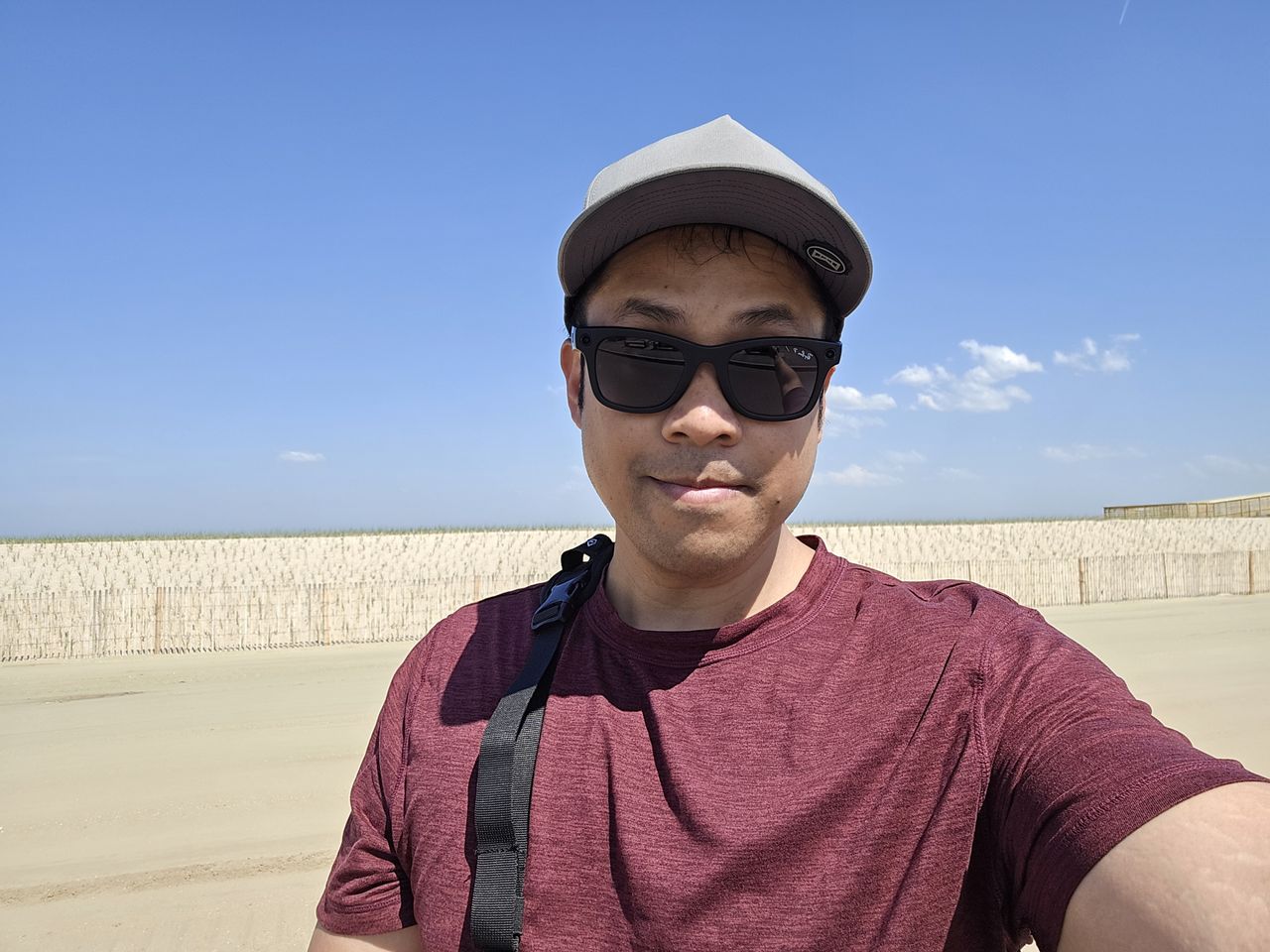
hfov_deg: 69.4
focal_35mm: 25
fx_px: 917
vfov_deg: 54.9
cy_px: 476
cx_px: 635
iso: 25
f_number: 2.2
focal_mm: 3.3
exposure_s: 1/707
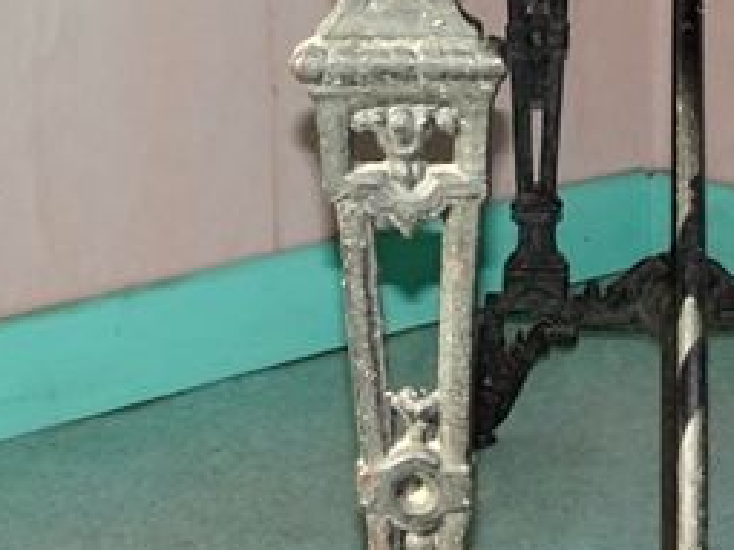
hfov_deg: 20.6
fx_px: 1992
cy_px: 242
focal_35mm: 94
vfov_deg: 15.7
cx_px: 596
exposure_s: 1/400
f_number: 3.5
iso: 160
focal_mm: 4.1
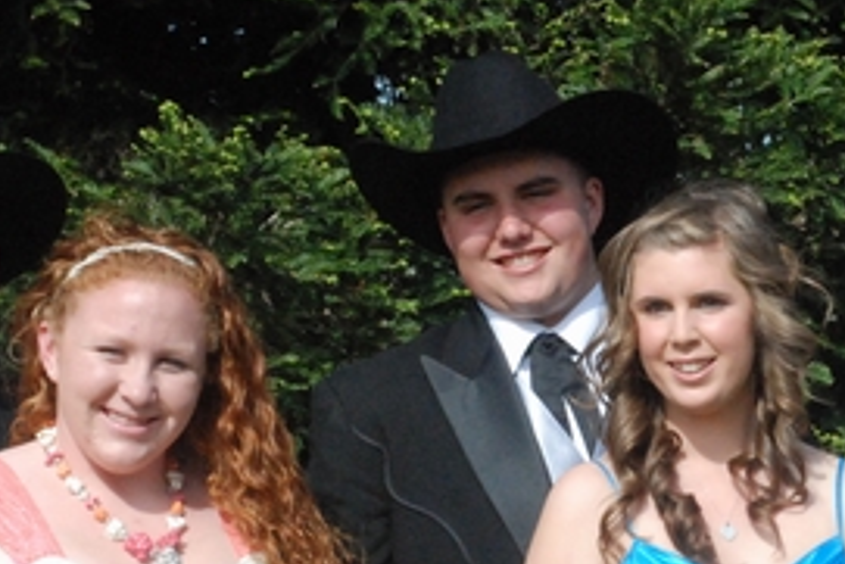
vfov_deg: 6.4
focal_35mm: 216
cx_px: 798
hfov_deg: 9.5
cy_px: 455
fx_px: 5072
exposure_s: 1/800
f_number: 14
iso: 1600
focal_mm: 52
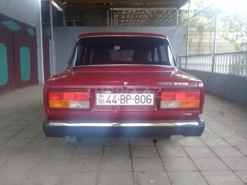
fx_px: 221
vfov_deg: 45.4
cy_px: 92
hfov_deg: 58.4
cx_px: 124
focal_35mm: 31
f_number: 2.2
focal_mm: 3.3
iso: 160
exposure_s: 1/20
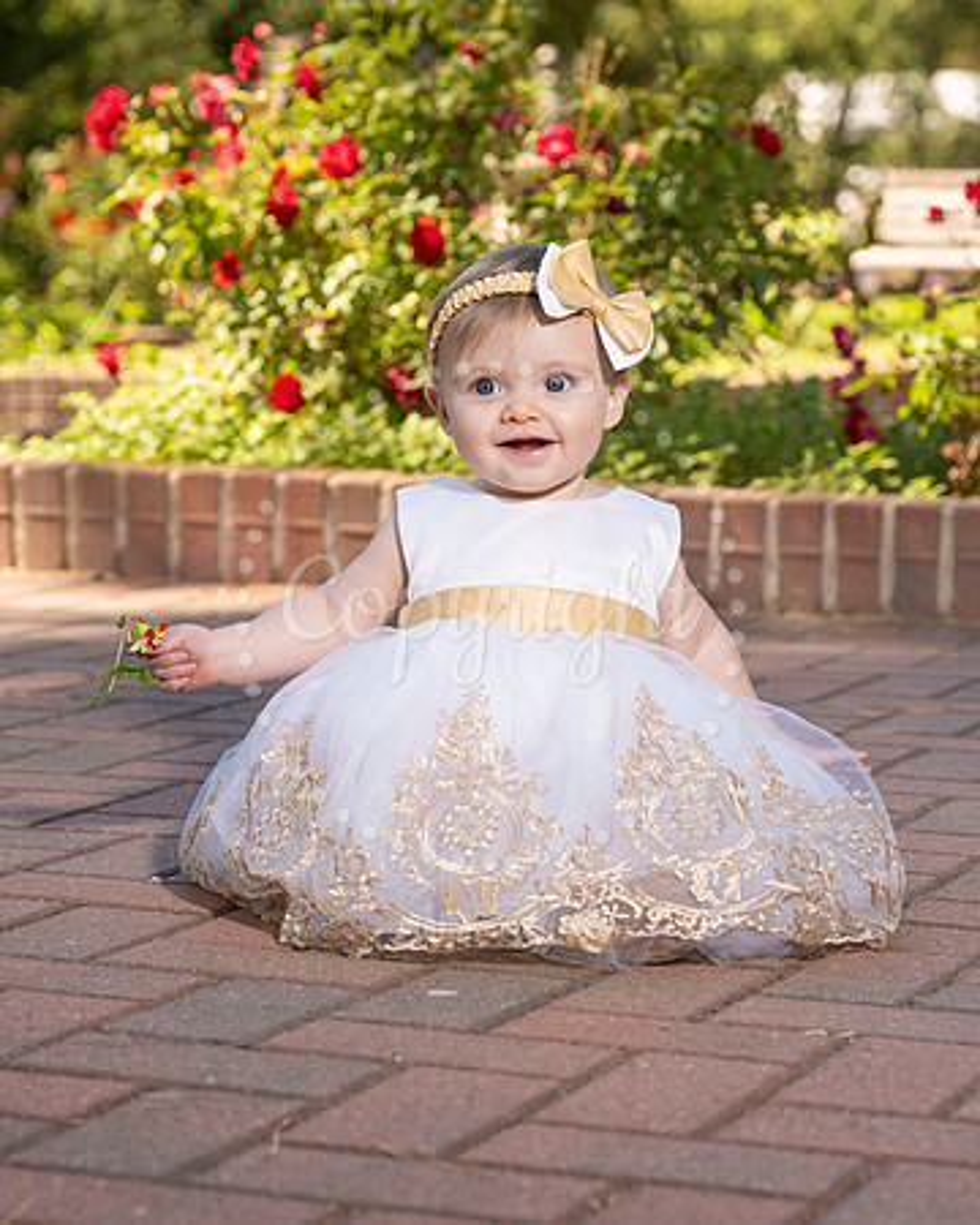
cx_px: 584
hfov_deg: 14.8
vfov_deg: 18.4
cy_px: 612
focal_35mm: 104
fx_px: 3777
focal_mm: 74
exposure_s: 1/200
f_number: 5
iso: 500
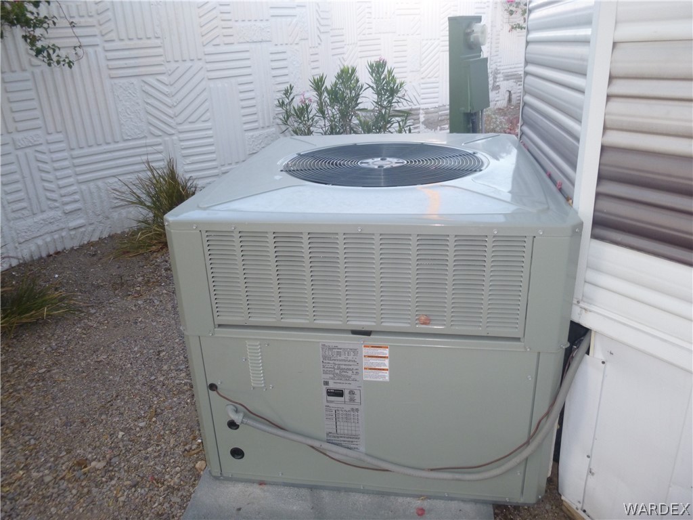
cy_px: 260
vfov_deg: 51.4
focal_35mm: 27
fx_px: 541
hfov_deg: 65.3
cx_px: 346
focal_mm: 4.8
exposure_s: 1/60
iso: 100
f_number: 4
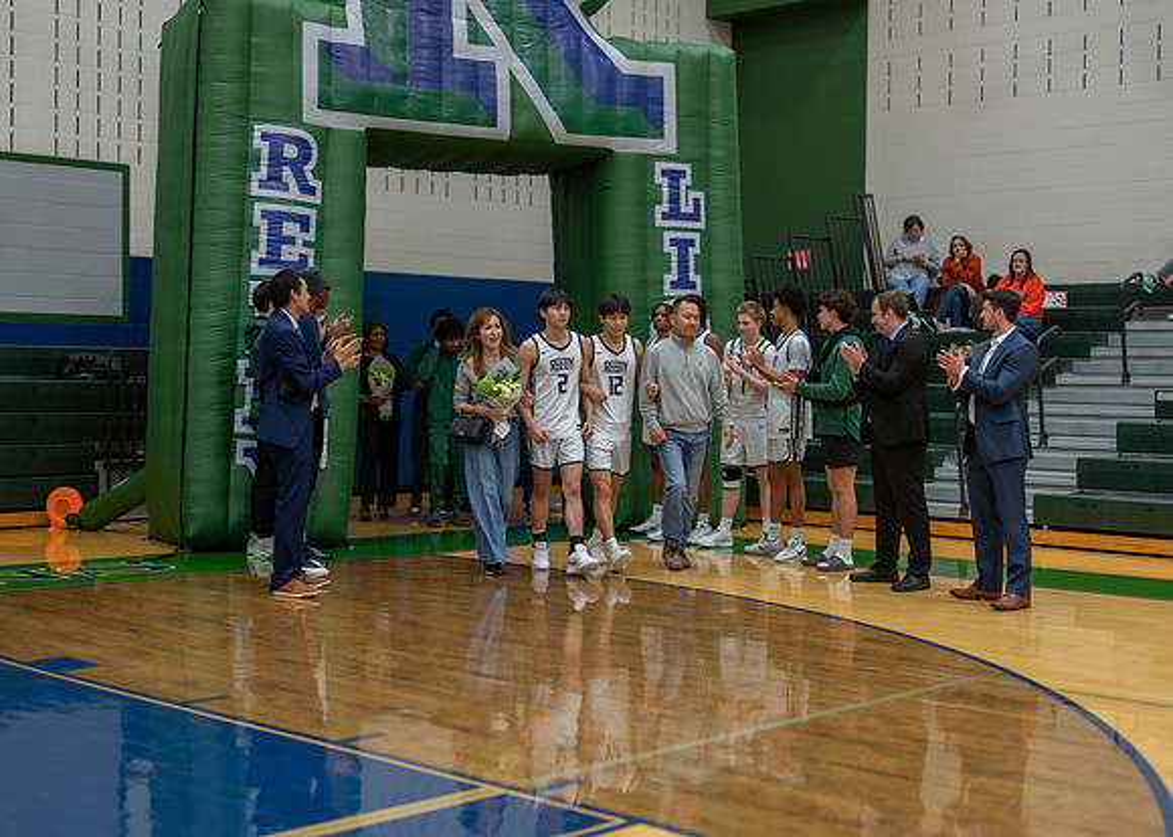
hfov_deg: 37.2
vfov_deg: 27.0
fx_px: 1745
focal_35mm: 52
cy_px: 418
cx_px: 586
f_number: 1.2
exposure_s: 1/400
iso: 320
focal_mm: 50
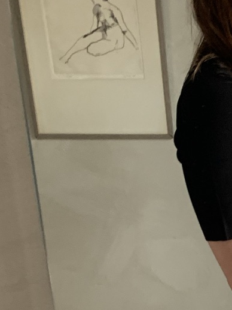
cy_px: 420
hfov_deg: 13.3
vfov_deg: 17.7
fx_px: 920
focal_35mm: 103
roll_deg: +0.7
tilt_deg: -22.1
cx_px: 383
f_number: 1.8
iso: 125
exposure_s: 1/50
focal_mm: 4.25
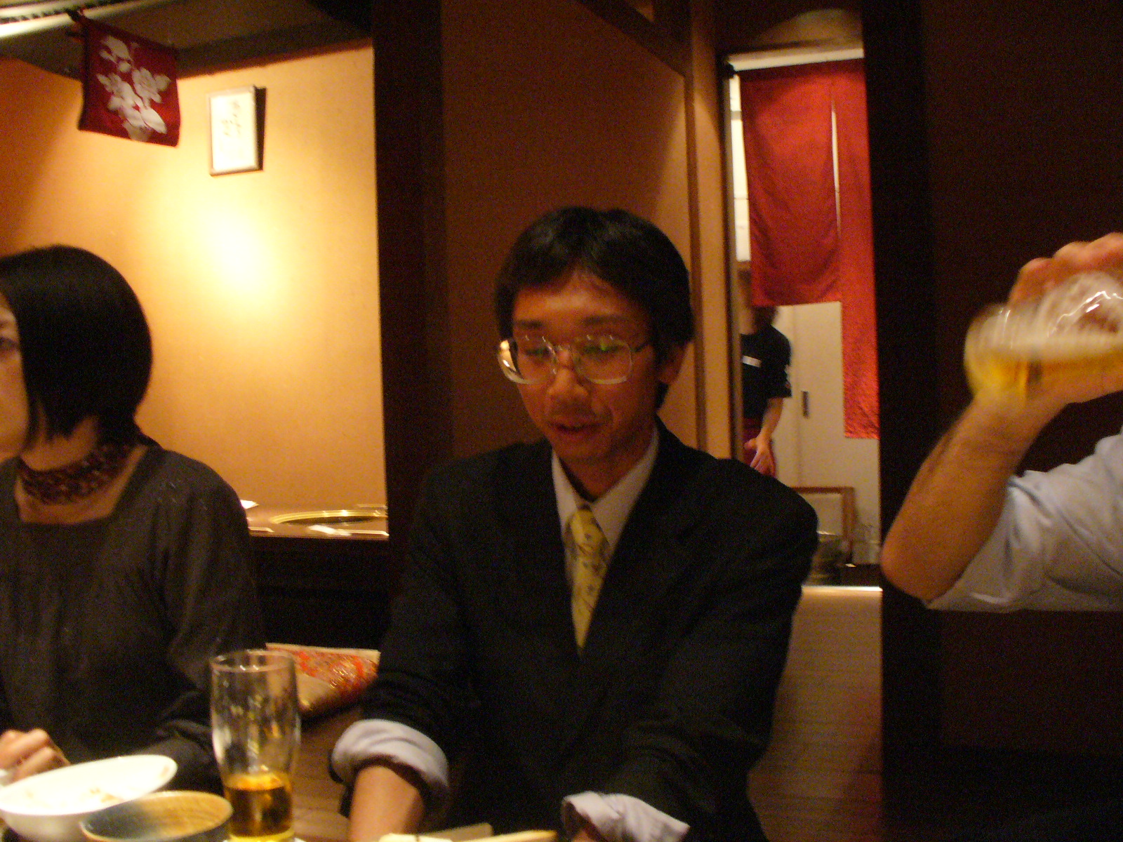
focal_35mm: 37
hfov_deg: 50.1
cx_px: 562
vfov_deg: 38.7
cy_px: 421
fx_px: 1200
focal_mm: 6.1
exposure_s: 1/8
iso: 400
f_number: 2.8
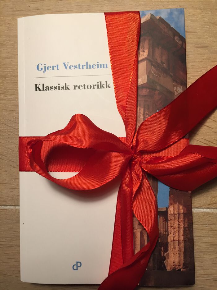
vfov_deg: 61.7
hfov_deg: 48.2
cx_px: 108
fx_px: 242
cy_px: 145
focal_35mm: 29
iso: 40
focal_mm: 4.15
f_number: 2.2
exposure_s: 1/33
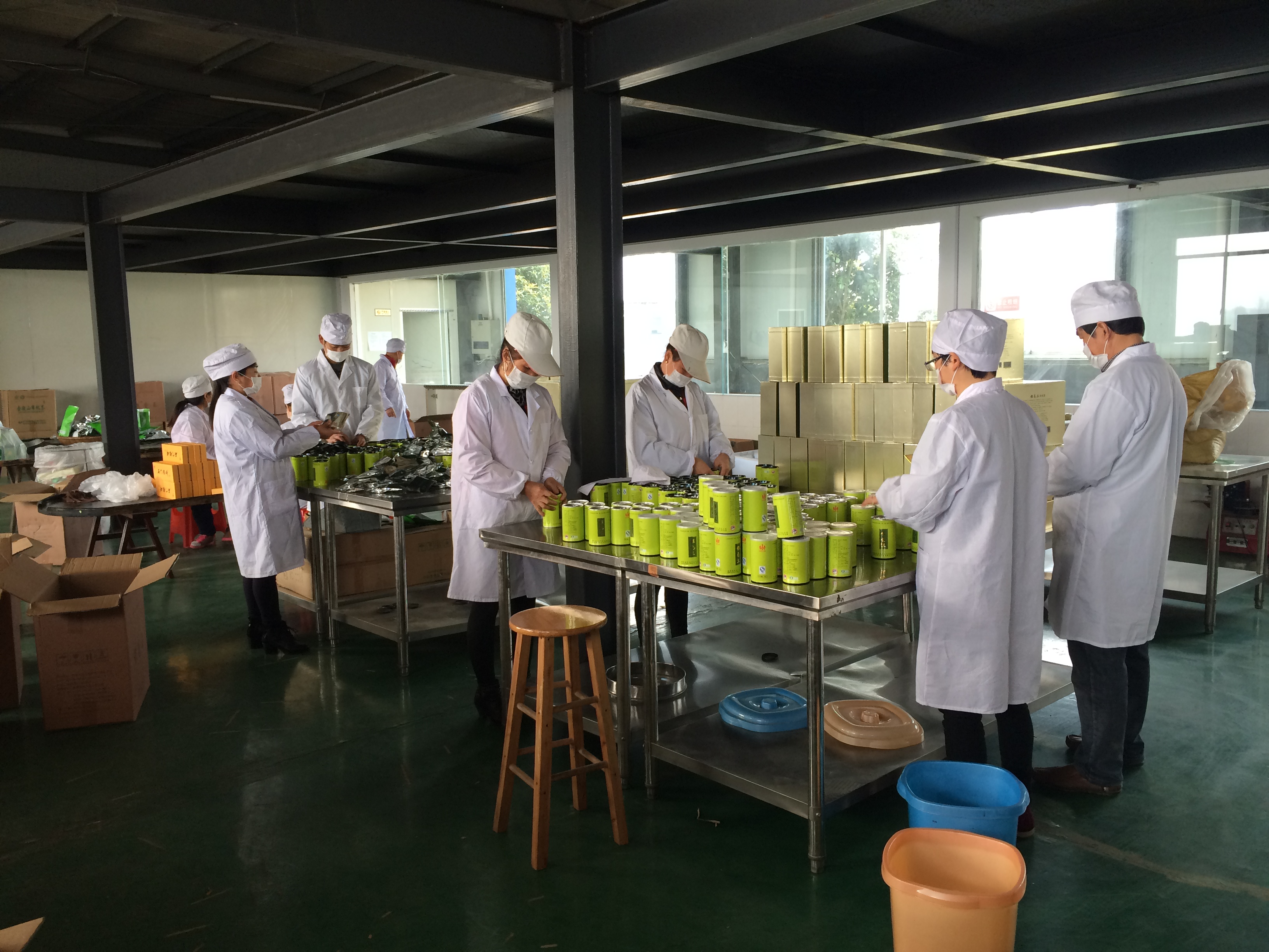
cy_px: 476
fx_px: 1063
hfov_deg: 61.7
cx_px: 634
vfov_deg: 48.2
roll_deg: +1.8
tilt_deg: -7.3
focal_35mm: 29
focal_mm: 4.15
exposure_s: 1/33
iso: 40
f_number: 2.2
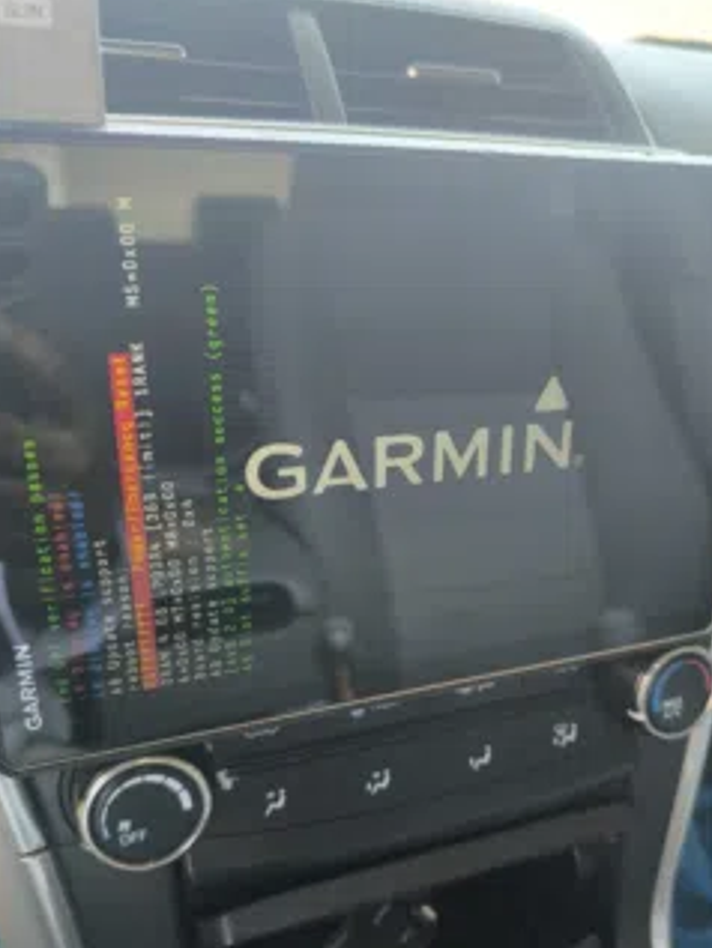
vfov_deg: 61.2
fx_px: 795
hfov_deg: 48.2
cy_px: 556
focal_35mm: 29
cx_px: 389
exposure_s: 1/100
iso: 250
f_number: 1.65
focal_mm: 6.14
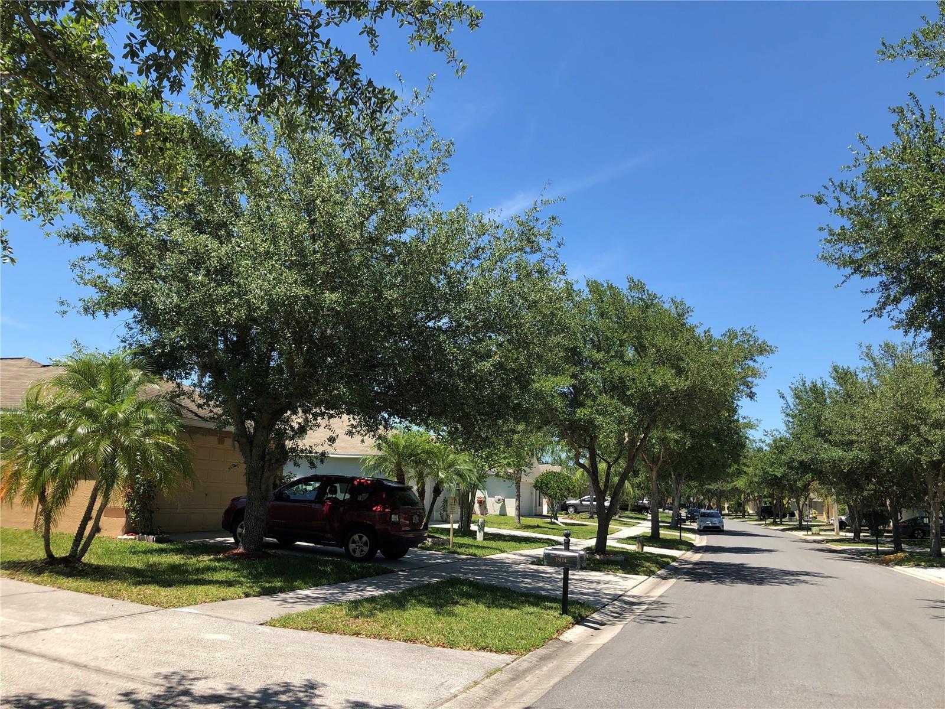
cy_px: 354
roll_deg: -4.8
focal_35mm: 28
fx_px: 764
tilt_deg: +12.2
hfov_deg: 63.4
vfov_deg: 49.7
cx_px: 472
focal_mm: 3.99
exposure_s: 1/1200
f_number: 1.8
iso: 20
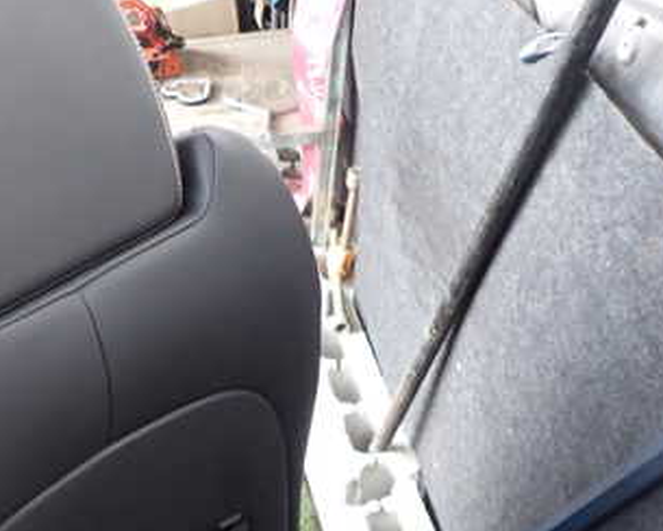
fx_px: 942
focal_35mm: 48
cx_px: 24
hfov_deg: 35.6
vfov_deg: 30.4
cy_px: 448
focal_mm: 4.5
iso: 250
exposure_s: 1/30
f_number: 2
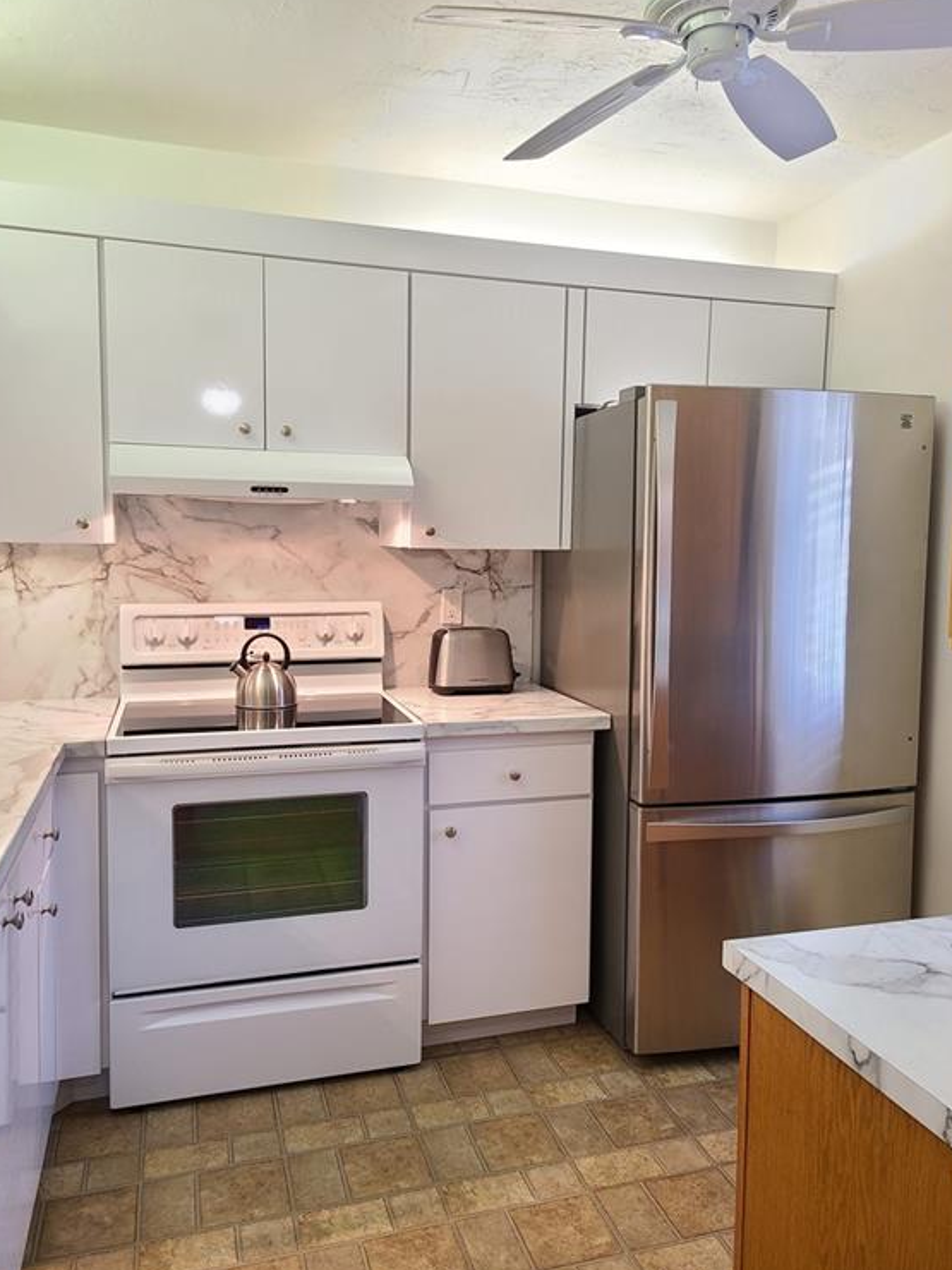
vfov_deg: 65.3
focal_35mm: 27
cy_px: 635
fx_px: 990
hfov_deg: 51.4
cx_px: 475
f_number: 1.8
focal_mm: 5.4
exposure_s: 1/59
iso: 160
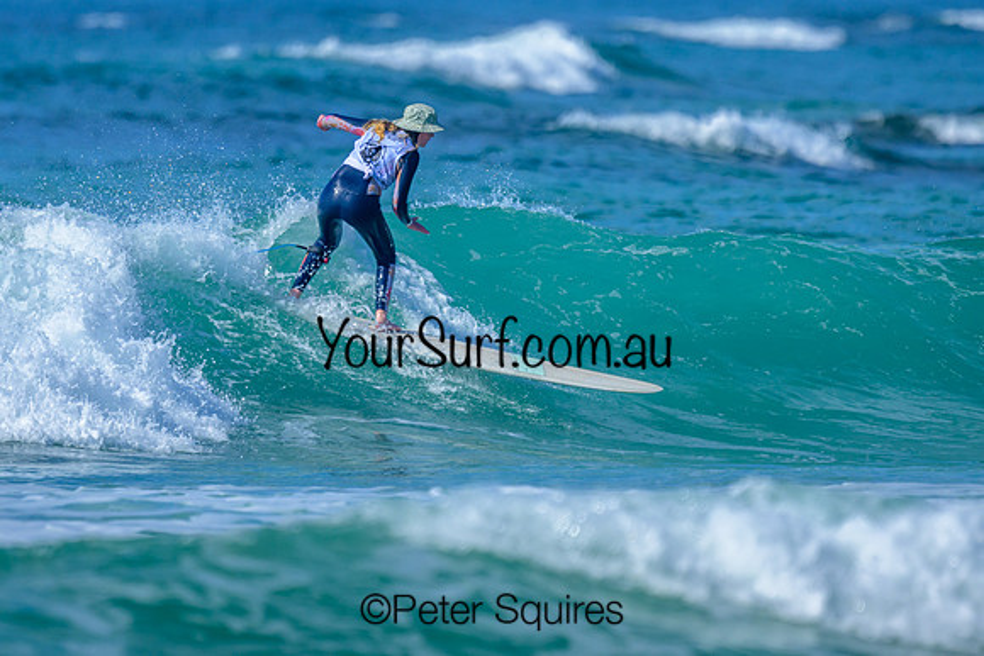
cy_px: 216
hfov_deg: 1.9
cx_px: 405
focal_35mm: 1100
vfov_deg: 1.3
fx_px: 30072
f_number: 6.3
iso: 220
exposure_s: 1/2000
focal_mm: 800
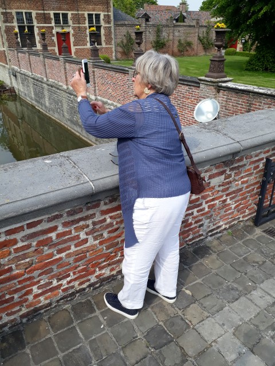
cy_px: 183
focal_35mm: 27
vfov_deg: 65.3
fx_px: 286
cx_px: 138
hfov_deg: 51.4
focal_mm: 3.6
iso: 40
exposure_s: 1/981
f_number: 1.9
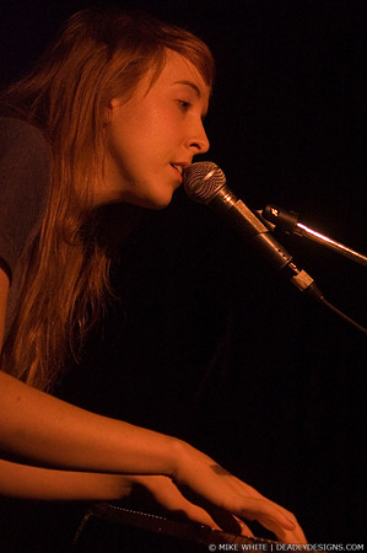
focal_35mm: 93
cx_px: 184
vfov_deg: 21.9
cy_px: 276
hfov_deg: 14.7
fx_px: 1425
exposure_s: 1/25
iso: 1600
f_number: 5
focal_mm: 62
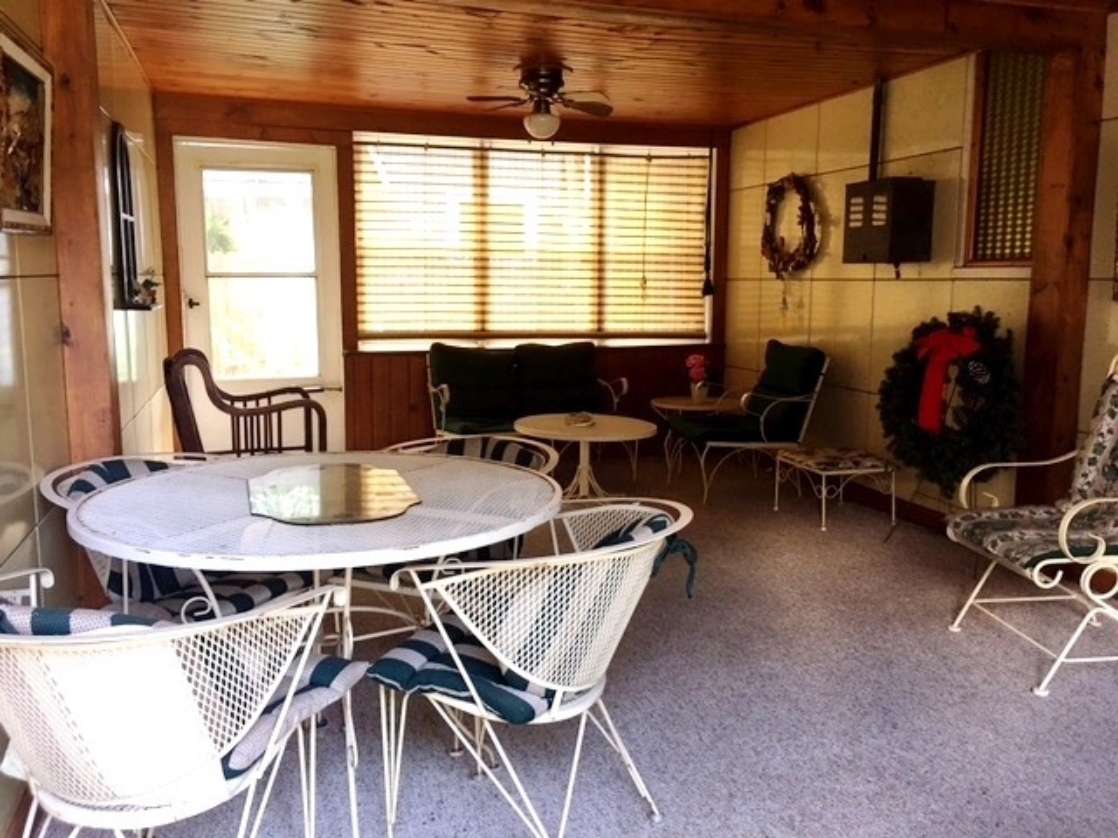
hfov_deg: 61.7
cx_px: 559
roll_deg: -0.3
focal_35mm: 29
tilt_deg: -7.9
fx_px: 937
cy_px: 419
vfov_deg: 48.2
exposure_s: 1/15
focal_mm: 4.15
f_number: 2.2
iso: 40
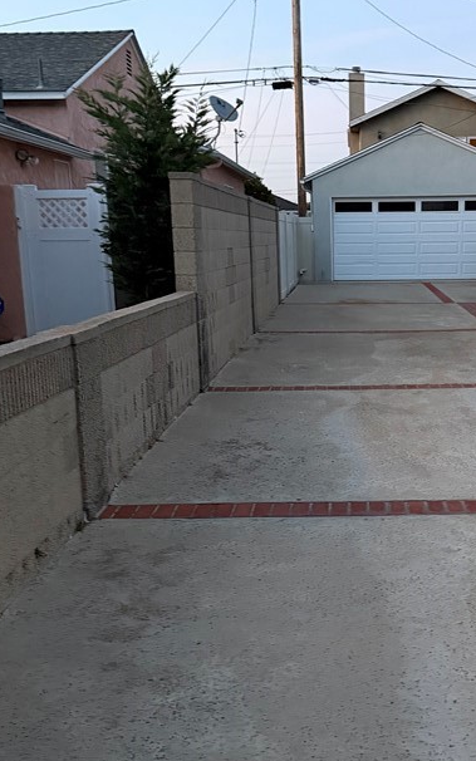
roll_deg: -2.0
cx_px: 369
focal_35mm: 43
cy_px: 438
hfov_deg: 29.3
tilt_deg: -12.8
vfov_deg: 46.1
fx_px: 892
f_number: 1.78
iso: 800
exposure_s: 1/40
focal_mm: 6.76
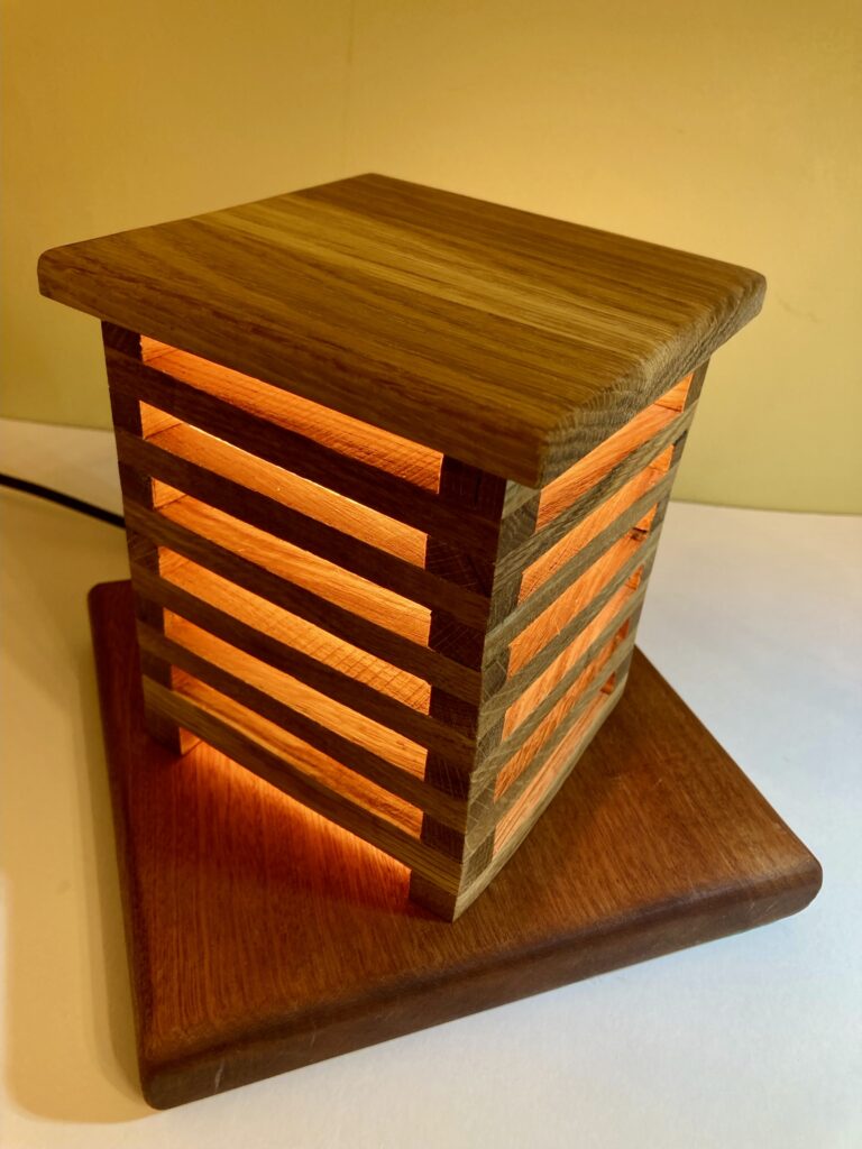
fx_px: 930
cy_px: 574
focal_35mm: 28
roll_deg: -2.8
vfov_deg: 63.4
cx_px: 431
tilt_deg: -32.7
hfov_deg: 49.7
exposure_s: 1/50
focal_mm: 3.99
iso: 80
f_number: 1.8
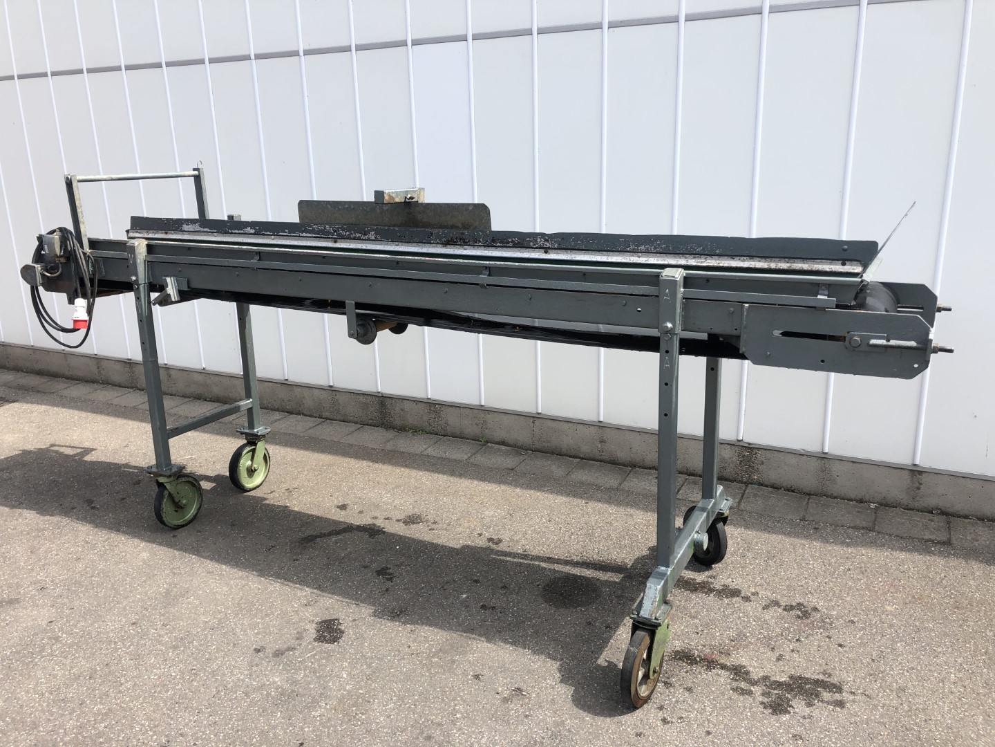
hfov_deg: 63.4
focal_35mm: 28
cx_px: 498
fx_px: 805
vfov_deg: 49.7
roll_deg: +2.2
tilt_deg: -14.5
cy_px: 374
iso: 20
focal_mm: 4
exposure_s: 1/1021
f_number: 1.8
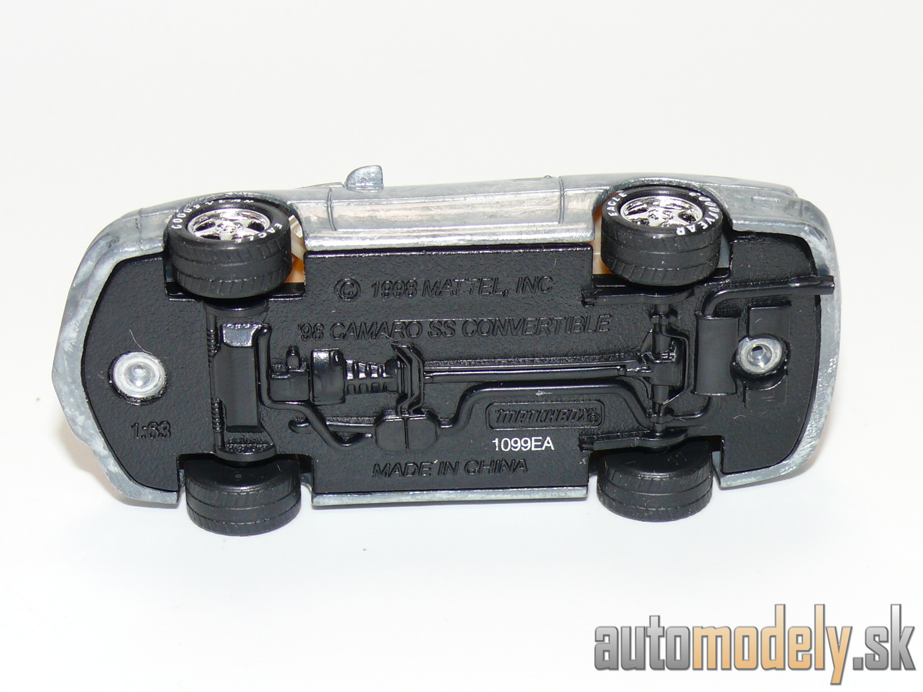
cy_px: 346
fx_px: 2746
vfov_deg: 14.4
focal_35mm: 103
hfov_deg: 19.1
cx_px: 462
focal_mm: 13.6
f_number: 4
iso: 100
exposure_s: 1/30
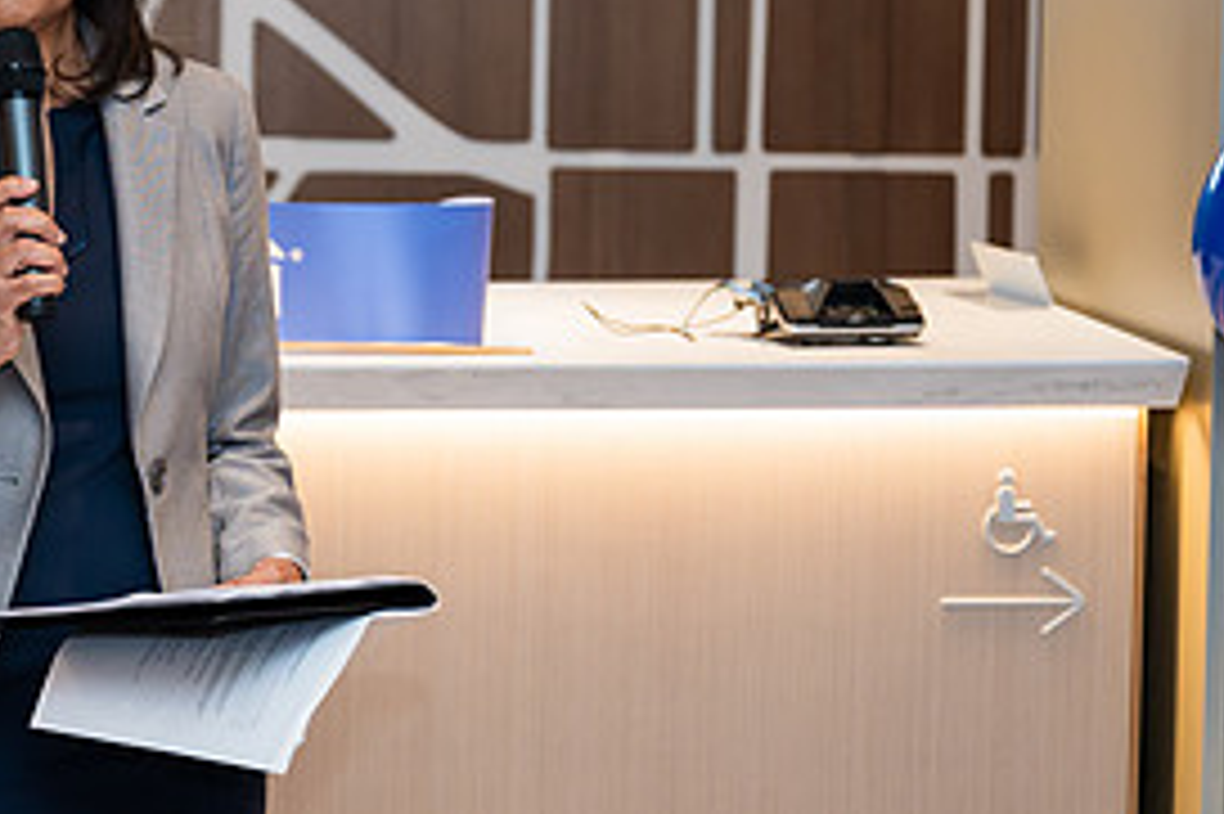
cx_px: 257
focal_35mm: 143
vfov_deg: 9.6
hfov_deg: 14.3
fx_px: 4859
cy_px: 343
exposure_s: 1/160
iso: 400
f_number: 3.2
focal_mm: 64
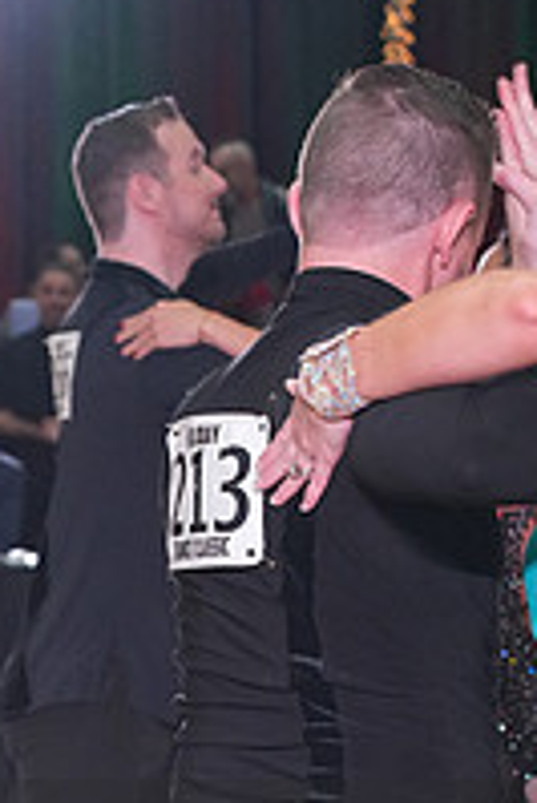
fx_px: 4556
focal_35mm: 204
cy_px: 916
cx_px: 527
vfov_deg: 10.0
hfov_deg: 6.7
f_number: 5.6
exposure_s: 1/200
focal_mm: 70
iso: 2500
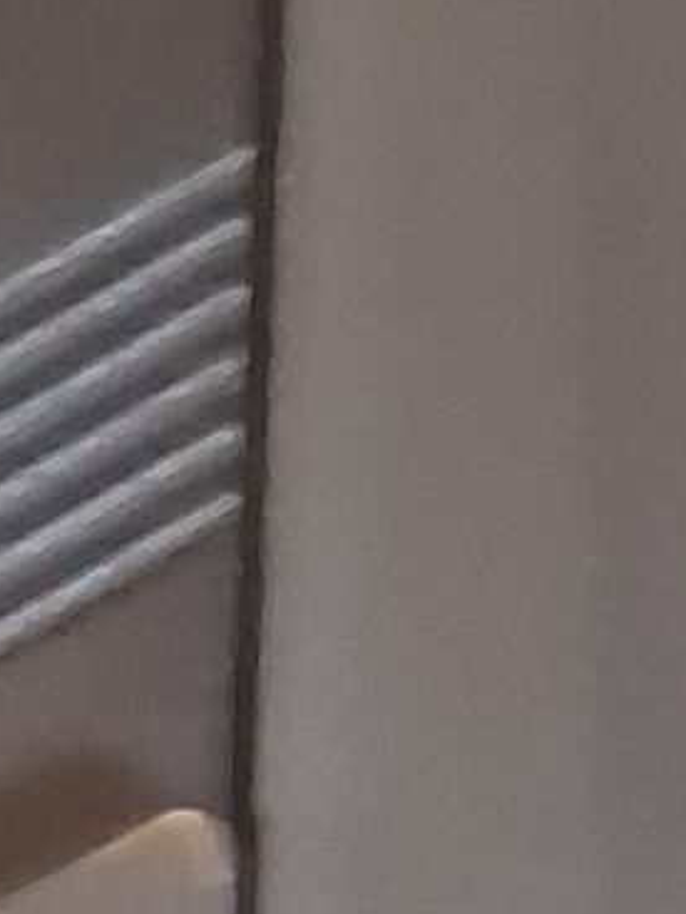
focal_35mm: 181
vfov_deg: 10.0
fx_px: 4783
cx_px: -1233
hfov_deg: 7.4
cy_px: 1907
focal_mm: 3.98
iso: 1000
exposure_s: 1/17
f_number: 1.8
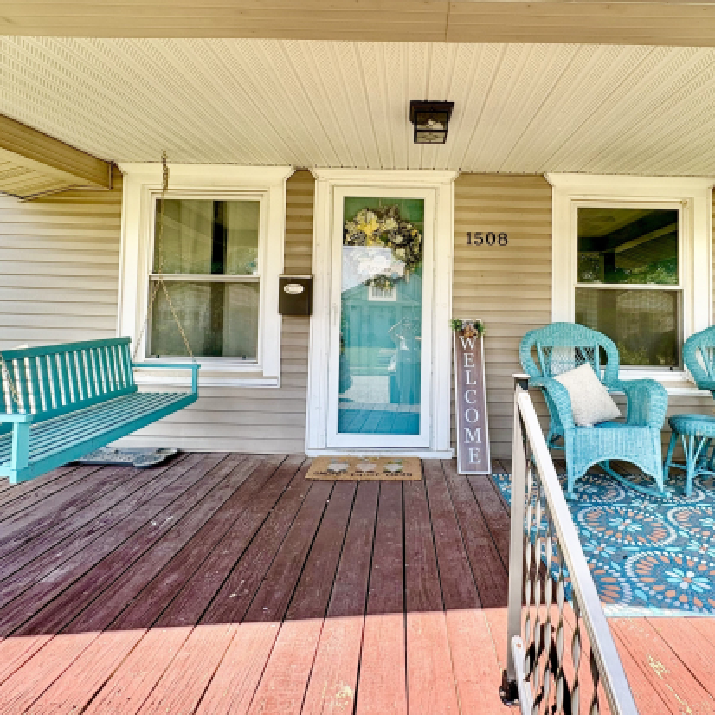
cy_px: 301
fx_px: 467
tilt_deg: +1.9
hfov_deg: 74.3
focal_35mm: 20
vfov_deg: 74.3
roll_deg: +0.0
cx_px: 415
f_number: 2.2
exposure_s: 1/362
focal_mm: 2.22
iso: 40
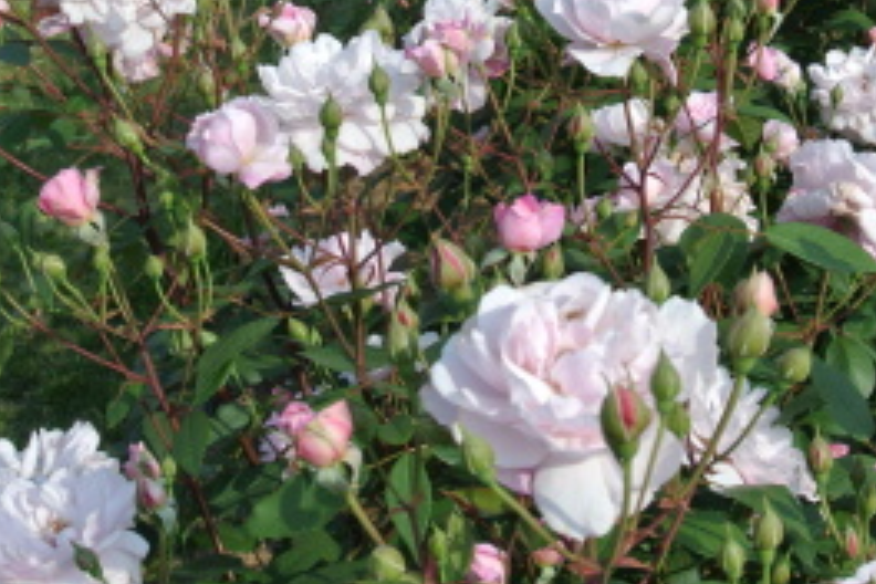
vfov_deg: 17.8
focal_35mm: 76
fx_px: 1849
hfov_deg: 26.4
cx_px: 611
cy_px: 144
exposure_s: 1/500
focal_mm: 15.1
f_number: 5.6
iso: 100
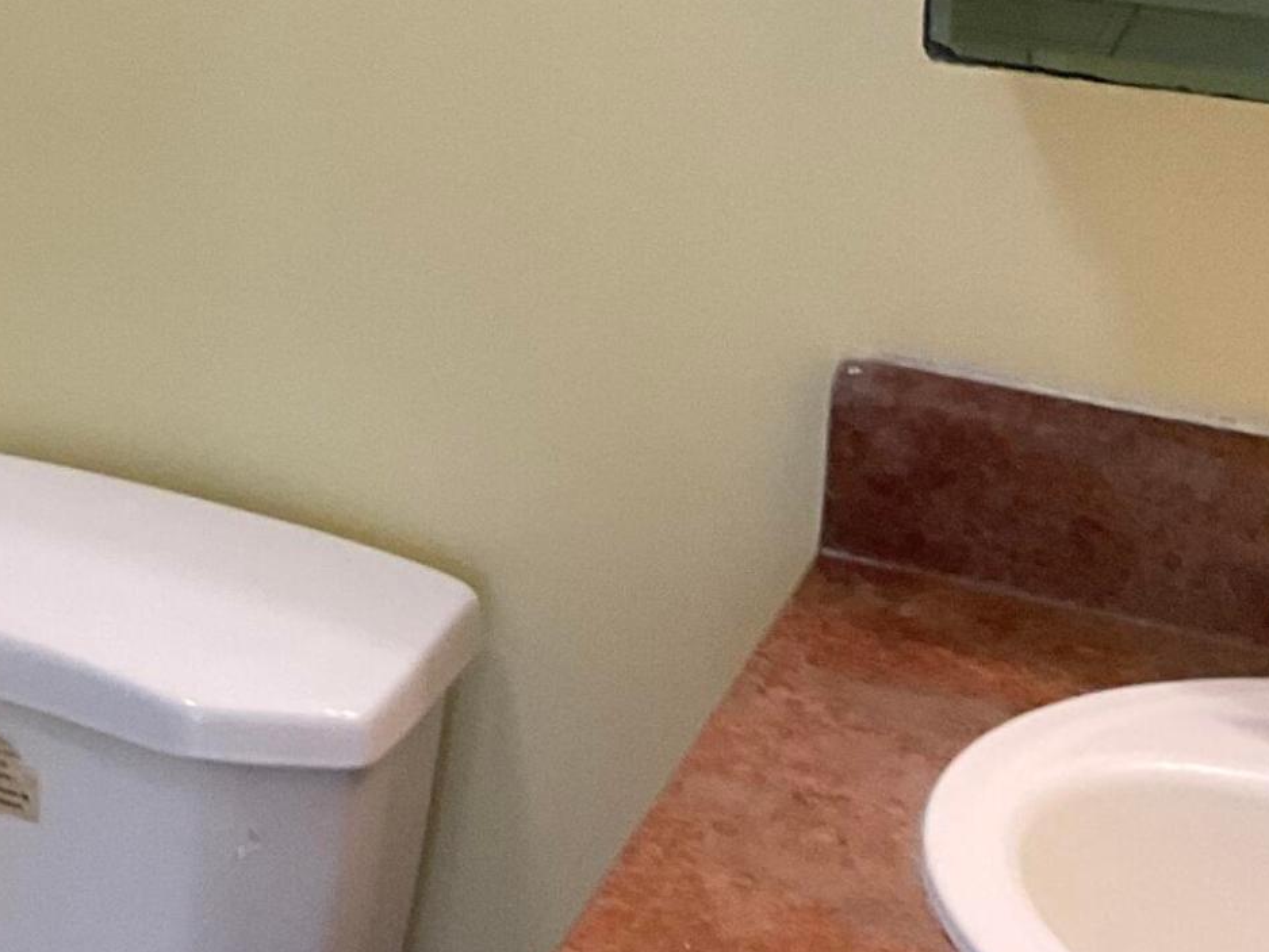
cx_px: -446
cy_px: -280
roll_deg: +0.3
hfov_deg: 19.9
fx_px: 3264
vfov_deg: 15.8
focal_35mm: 89
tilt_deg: -11.8
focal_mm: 3
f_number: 1.8
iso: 80
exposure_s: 1/60
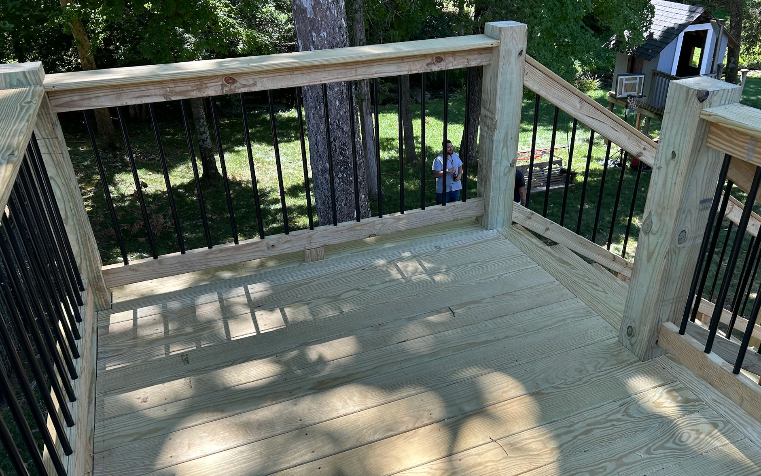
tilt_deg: -28.3
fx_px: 622
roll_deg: +1.1
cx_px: 413
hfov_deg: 62.8
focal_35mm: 30
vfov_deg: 41.7
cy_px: 273
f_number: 1.5
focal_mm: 5.7
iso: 50
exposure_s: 1/654
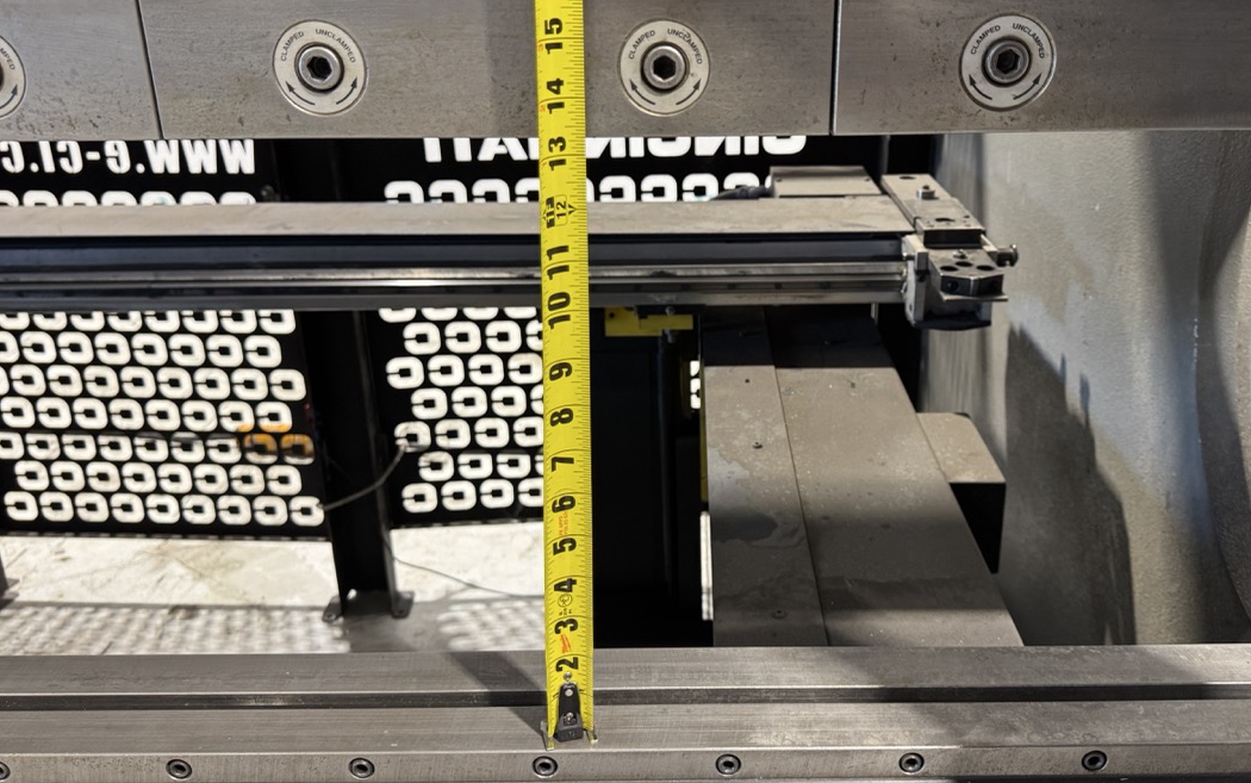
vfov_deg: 40.5
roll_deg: +0.7
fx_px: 1057
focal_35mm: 31
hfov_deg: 61.0
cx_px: 698
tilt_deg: -20.4
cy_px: 331
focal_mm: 6.76
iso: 250
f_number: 1.78
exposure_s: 1/60
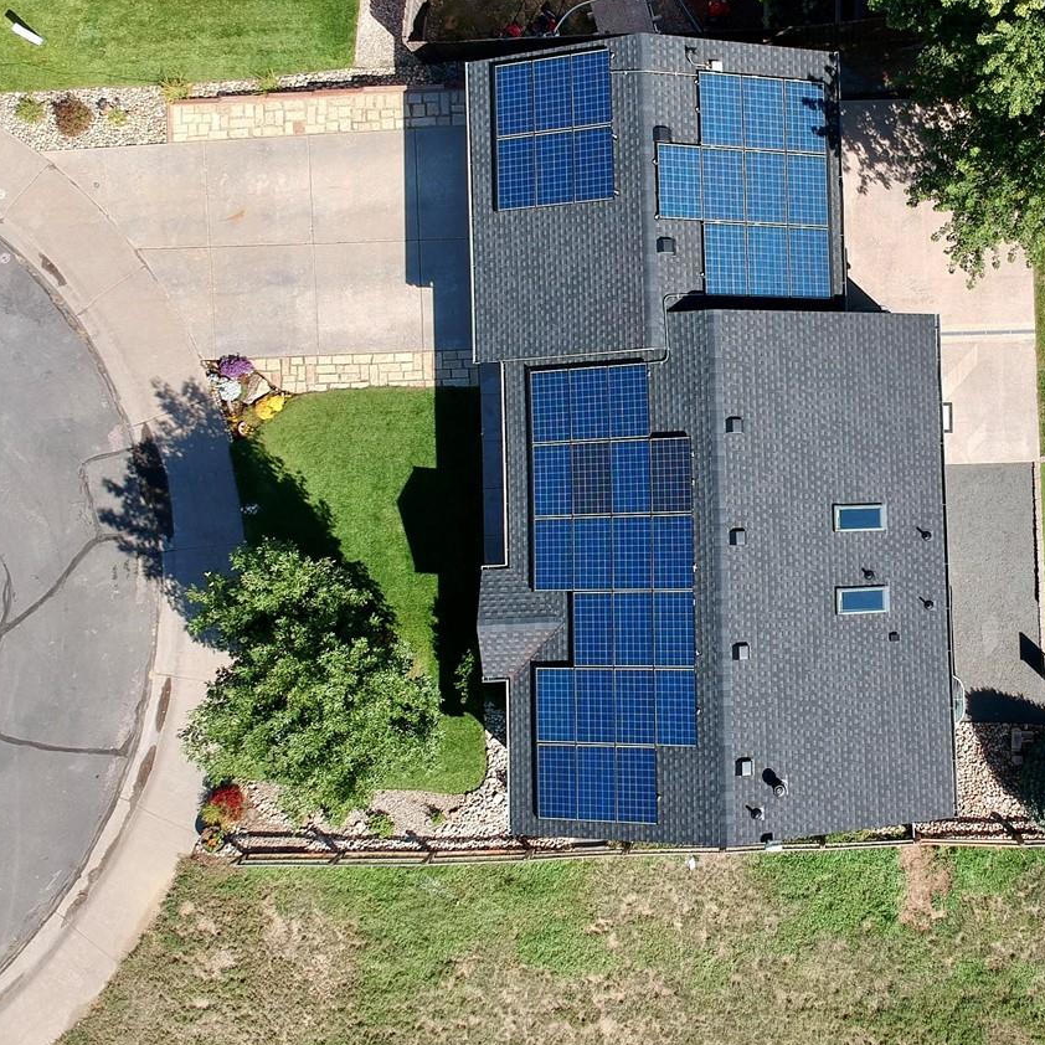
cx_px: 863
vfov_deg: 39.9
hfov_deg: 38.3
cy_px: 423
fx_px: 1434
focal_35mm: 42
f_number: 2.6
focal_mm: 4.49
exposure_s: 1/640
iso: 100
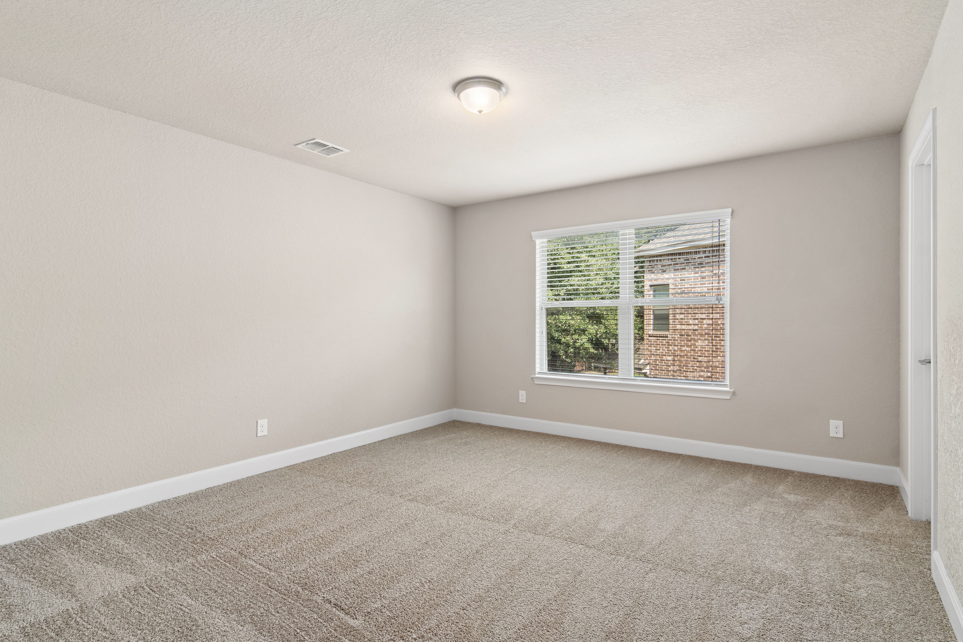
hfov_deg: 90.0
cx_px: 482
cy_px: 321
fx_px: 481
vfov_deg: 67.4
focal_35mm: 18
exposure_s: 1/25
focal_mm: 12
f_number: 8
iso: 320
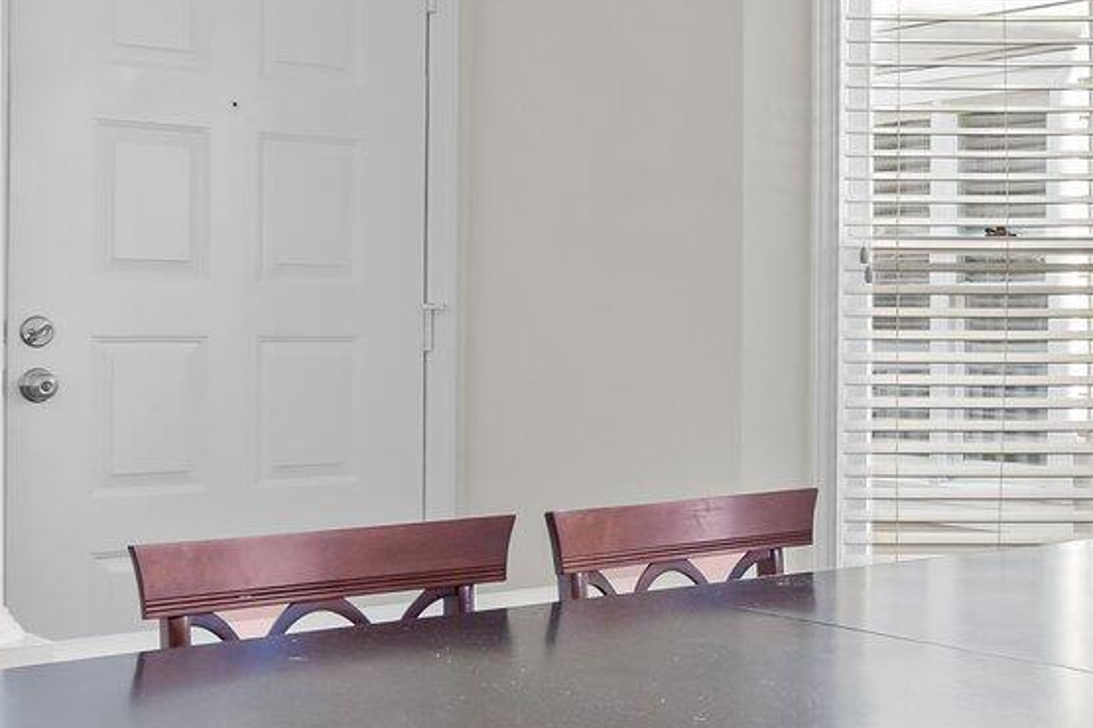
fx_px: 1791
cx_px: 951
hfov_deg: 32.5
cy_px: 306
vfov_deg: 23.0
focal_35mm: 59
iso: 400
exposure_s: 1/8
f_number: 8
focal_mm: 16
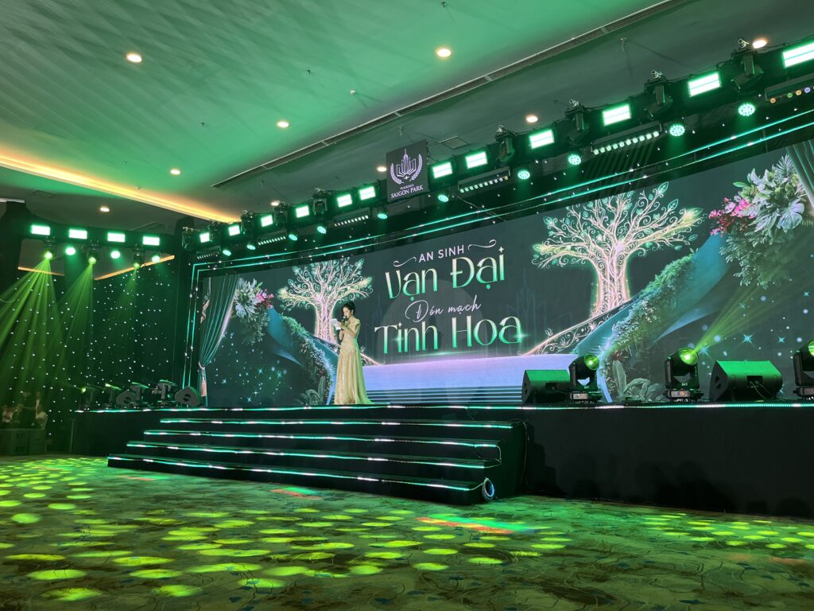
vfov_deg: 53.1
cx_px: 407
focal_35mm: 26
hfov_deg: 67.3
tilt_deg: +9.6
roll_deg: +0.2
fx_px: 611
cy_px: 306
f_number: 1.6
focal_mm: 5.1
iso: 125
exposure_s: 1/93
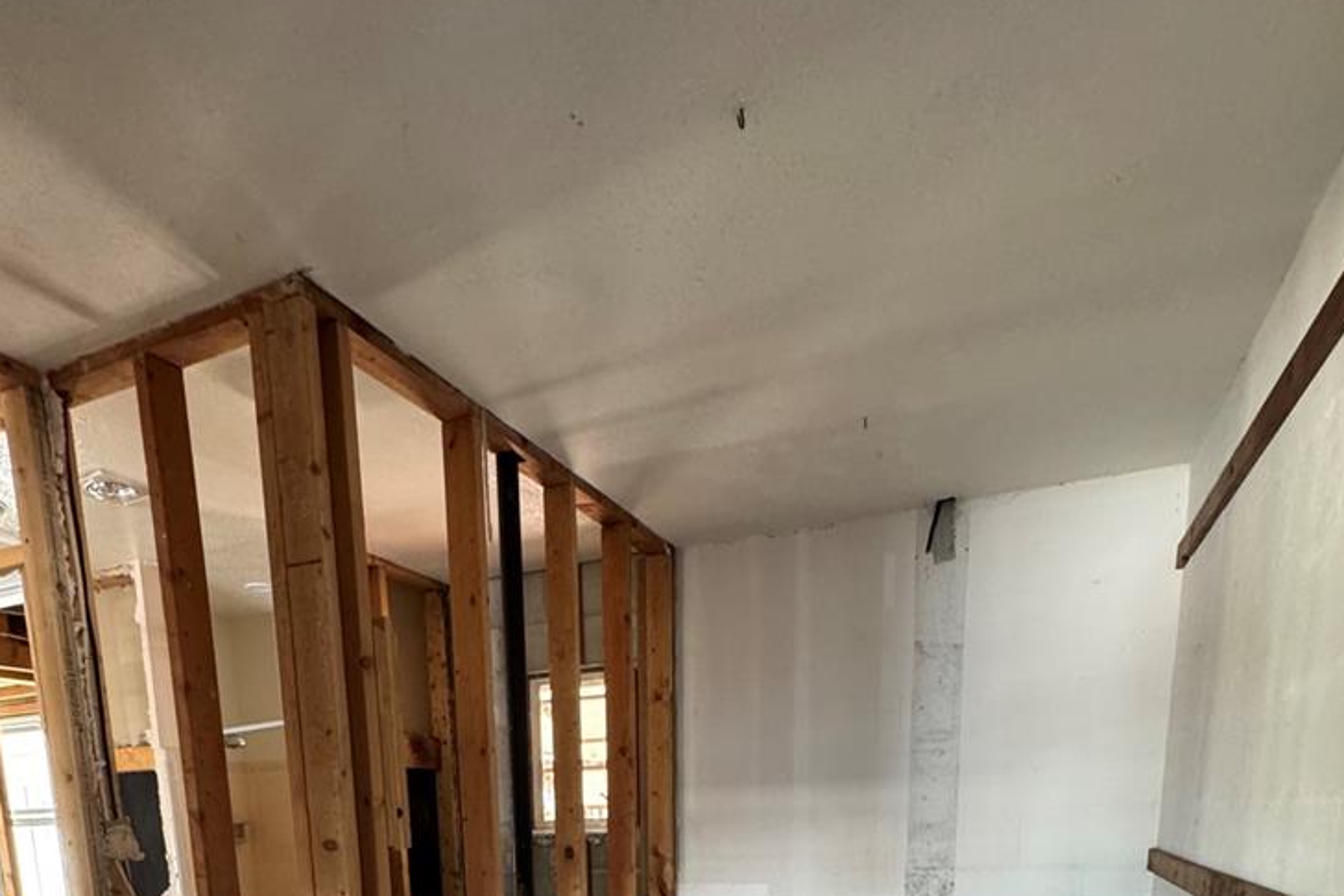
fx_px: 896
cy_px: 996
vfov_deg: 41.7
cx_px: 591
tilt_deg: -11.6
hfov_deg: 73.5
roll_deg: +2.8
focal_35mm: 24
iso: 400
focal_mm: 2.22
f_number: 2.2
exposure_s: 1/60
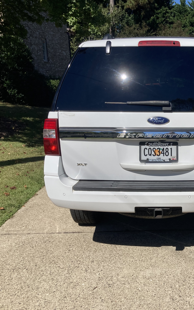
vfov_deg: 49.3
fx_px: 338
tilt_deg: -14.1
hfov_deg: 30.7
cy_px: 155
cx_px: 172
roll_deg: +0.4
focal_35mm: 40
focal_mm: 3.99
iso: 25
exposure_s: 1/4049
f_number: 1.8
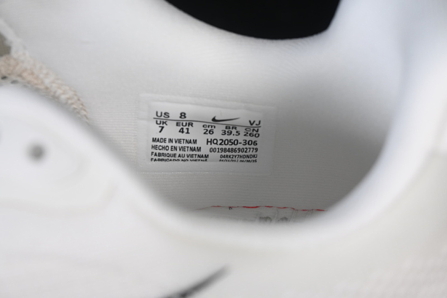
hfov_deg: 27.0
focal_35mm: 75
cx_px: 224
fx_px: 931
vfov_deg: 18.2
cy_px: 149
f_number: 7.1
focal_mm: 50
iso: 160
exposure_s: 1/100
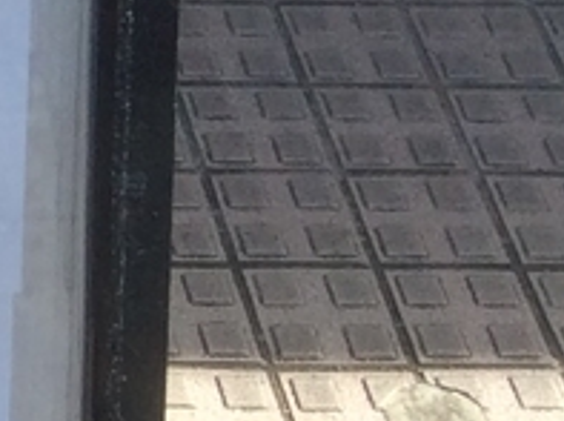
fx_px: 3171
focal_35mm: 195
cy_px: -349
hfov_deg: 9.0
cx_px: -876
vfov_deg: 7.4
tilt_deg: -23.7
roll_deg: +0.3
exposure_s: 1/657
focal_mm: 3.3
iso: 32
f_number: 2.4
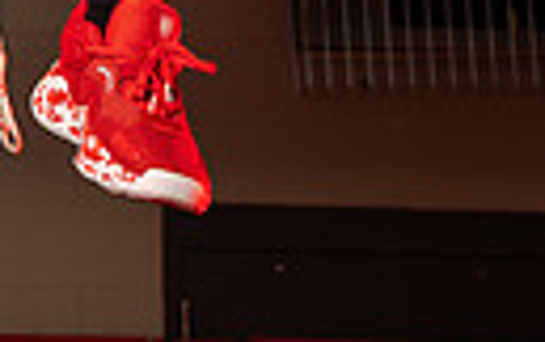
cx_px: -76
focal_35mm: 188
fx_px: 2796
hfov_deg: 11.0
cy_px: -528
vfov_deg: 6.6
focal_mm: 53
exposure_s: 1/250
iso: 250
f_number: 6.3
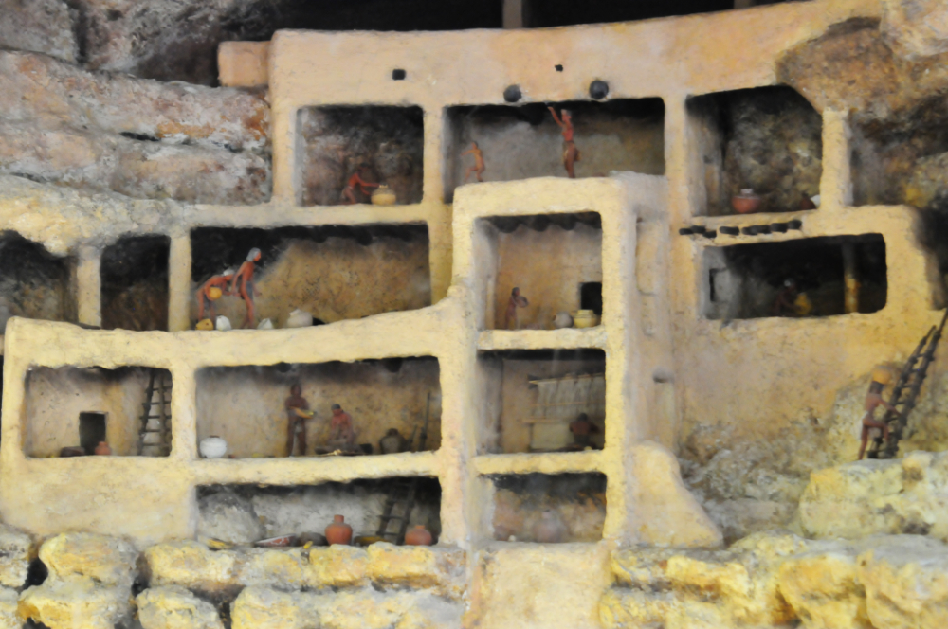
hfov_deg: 22.6
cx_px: 474
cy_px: 314
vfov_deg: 15.1
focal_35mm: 90
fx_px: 2367
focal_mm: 60
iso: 2500
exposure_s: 1/125
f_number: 4.5
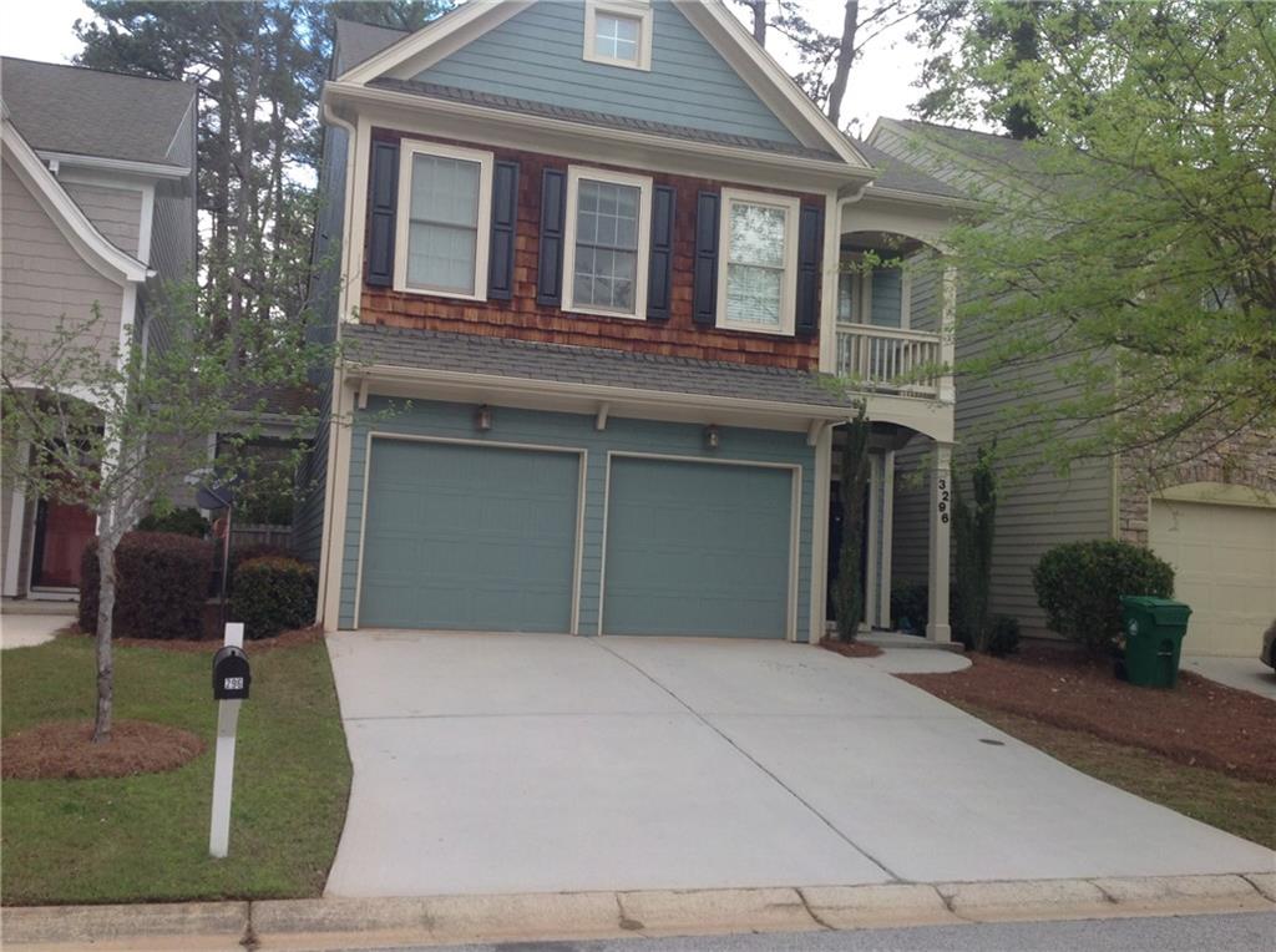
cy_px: 476
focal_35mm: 35
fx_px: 1288
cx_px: 638
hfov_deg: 52.7
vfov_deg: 40.6
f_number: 2.4
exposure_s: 1/175
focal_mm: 4.28
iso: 50
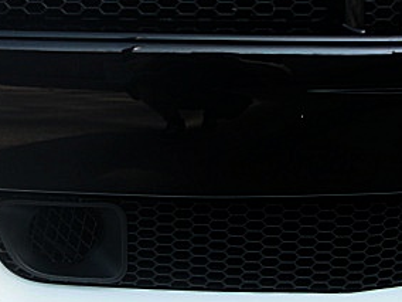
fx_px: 941
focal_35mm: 81
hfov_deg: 23.6
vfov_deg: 18.1
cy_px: 94
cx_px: 58
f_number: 2.8
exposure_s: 1/250
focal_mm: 6.3
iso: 50
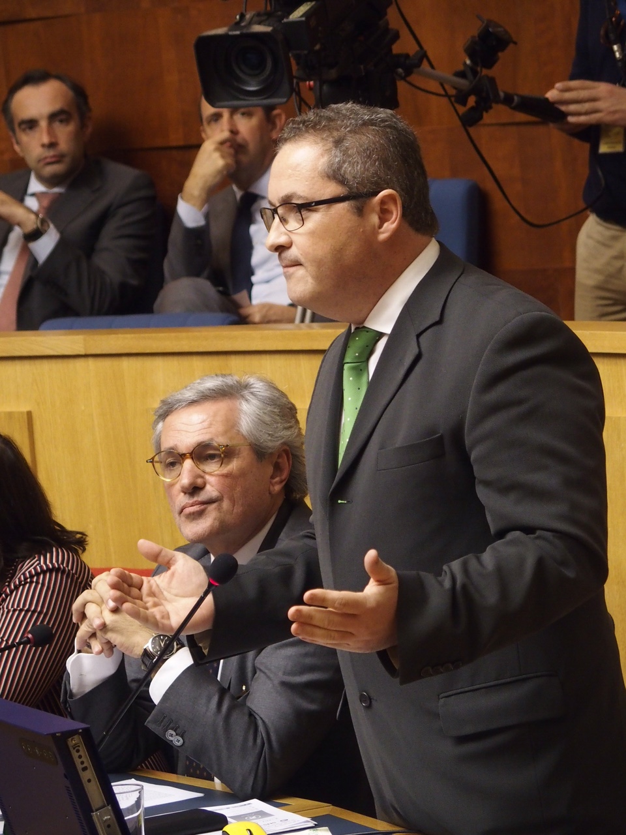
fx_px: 4388
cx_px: 313
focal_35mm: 182
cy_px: 418
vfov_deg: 10.9
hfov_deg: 8.2
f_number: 2.8
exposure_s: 1/100
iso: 800
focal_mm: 38.6
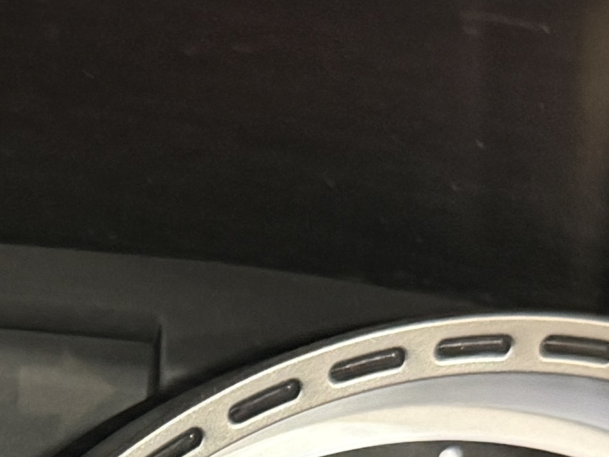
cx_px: -322
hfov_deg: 12.9
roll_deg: -0.5
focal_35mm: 144
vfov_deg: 9.7
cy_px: 839
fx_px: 2533
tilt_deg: -17.8
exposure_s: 1/47
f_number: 1.78
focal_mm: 6.76
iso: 800
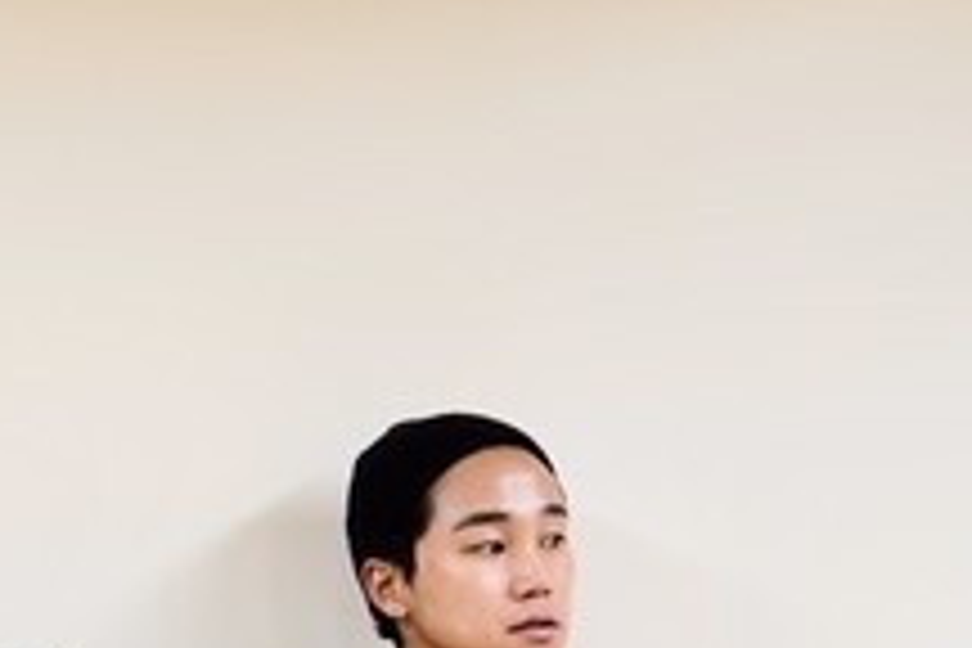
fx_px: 2403
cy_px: 747
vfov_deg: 14.9
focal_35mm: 89
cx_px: -148
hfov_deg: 21.5
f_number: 2.8
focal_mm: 32
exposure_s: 1/80
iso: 400
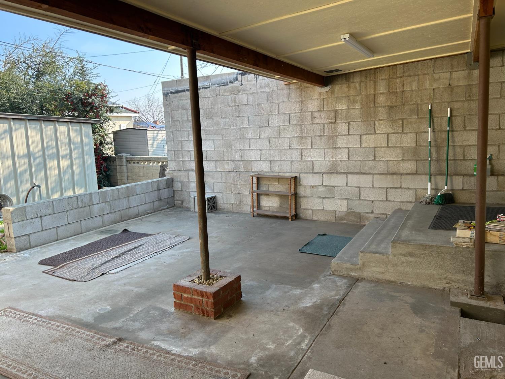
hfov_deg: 67.3
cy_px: 190
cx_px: 252
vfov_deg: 53.1
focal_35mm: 26
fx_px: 379
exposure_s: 1/621
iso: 50
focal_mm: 5.7
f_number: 1.5
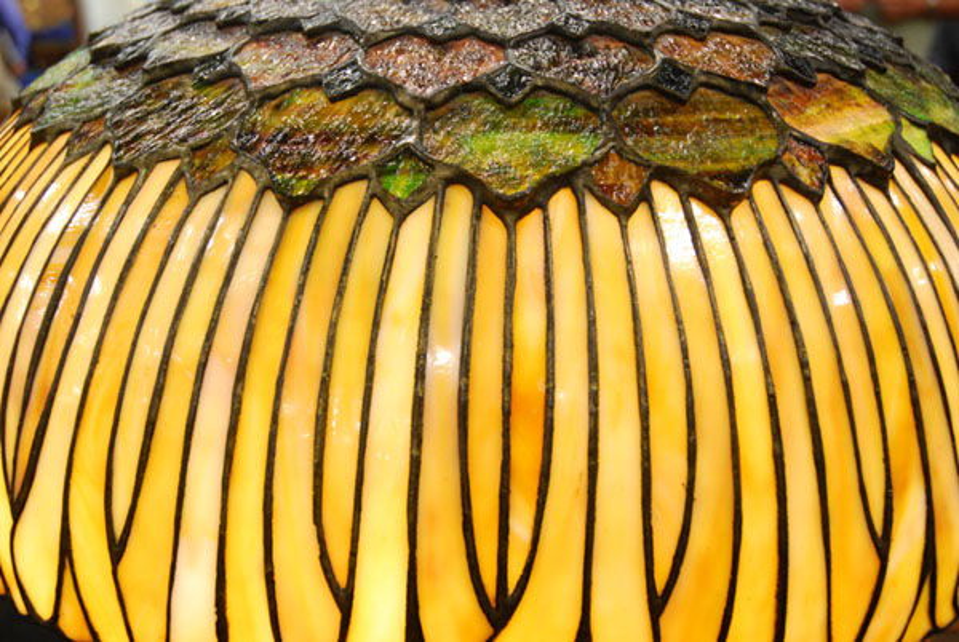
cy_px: 321
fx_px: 1160
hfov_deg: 44.9
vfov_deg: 30.9
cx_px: 480
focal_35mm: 44
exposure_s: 1/30
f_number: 4
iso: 720
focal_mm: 29
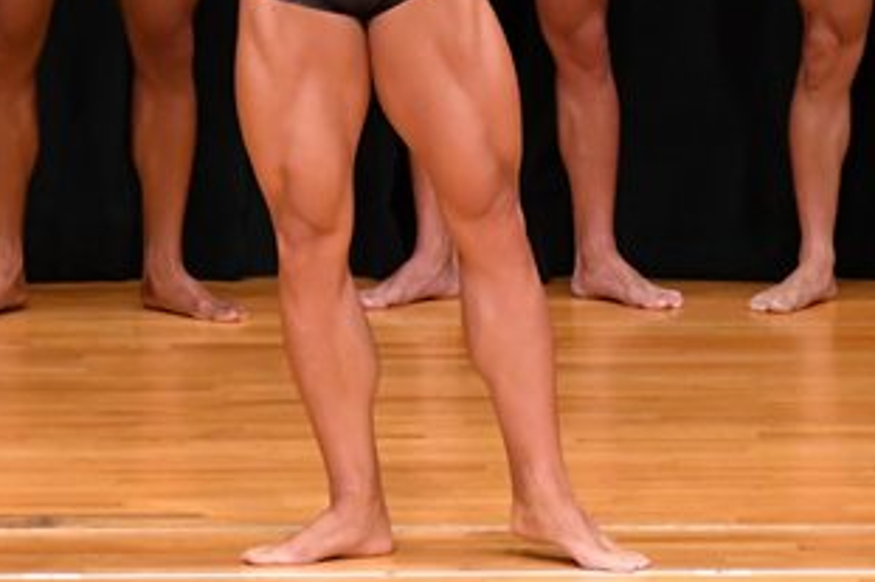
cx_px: 626
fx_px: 15425
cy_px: -28
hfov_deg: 3.2
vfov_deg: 2.2
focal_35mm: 635
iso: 4000
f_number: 5.6
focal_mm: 170
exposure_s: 1/400
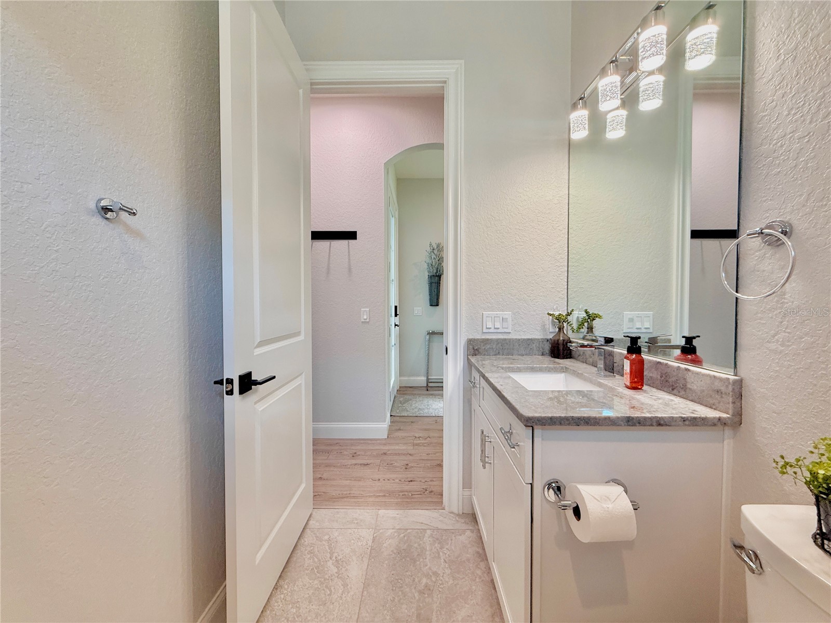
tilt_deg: -1.4
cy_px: 312
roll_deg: +0.0
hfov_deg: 102.1
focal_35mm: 14
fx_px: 336
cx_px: 416
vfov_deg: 85.7
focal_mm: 2.22
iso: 160
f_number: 2.2
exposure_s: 1/120
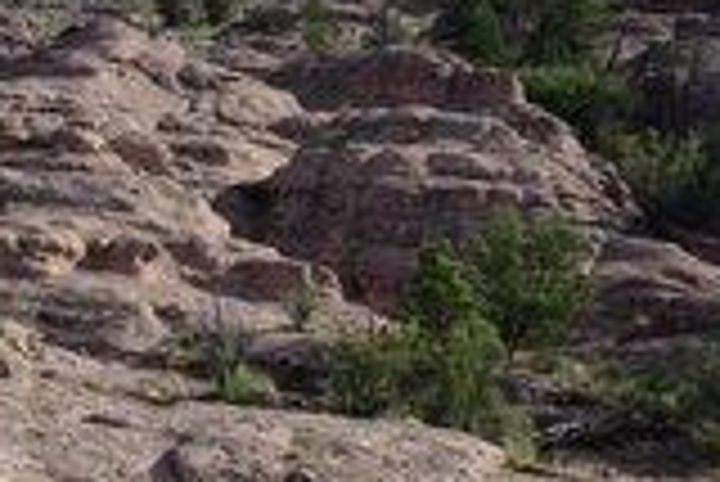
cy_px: 331
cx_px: -90
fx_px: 1501
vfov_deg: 18.2
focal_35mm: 75
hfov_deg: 24.9
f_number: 5
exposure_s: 1/1000
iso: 200
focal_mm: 20
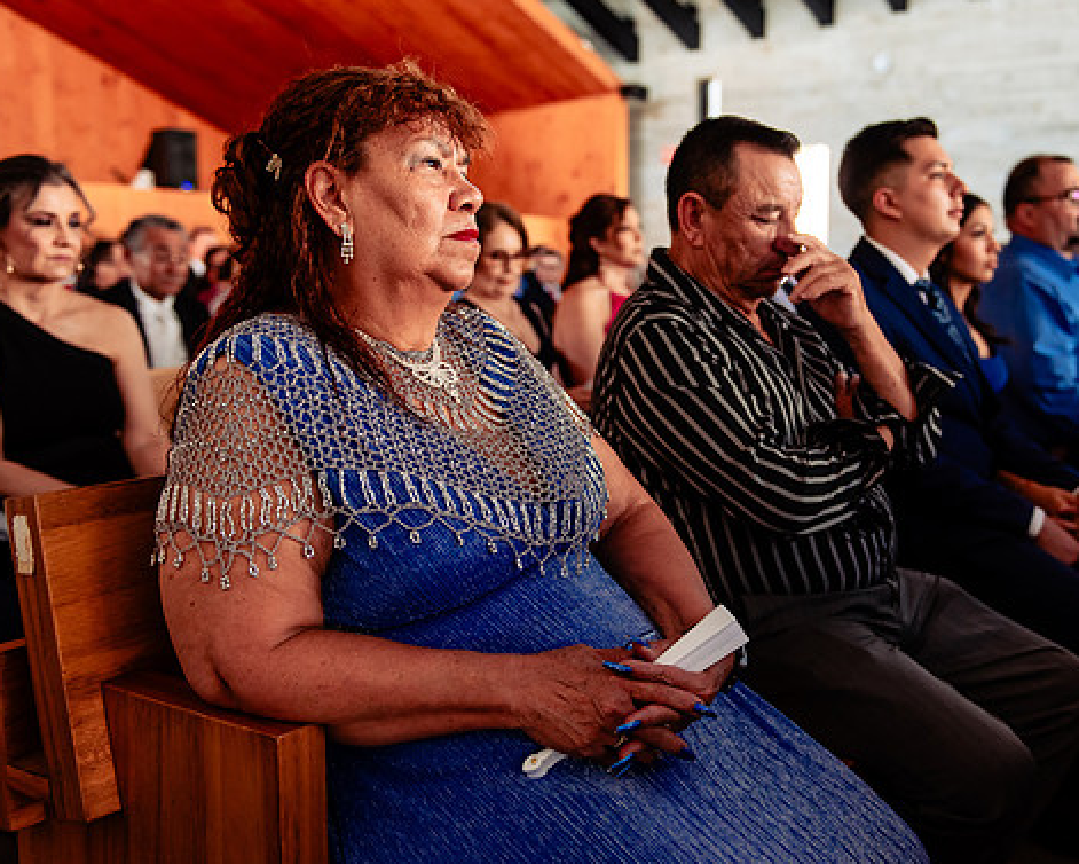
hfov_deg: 46.7
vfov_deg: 38.2
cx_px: 623
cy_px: 443
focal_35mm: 39
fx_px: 1246
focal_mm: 32
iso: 800
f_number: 3.2
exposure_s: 1/250
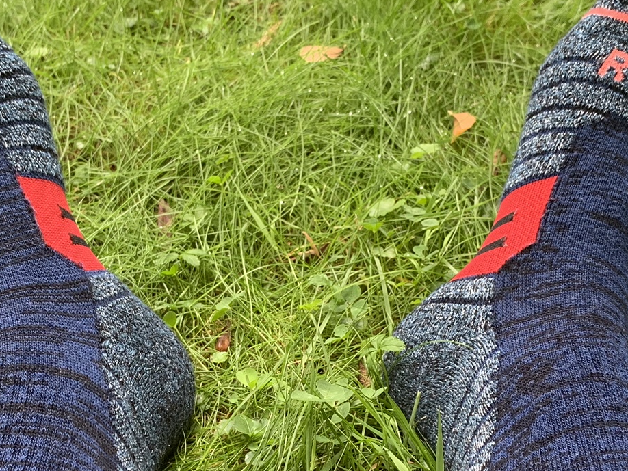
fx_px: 1053
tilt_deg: -41.8
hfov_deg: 33.2
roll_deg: -1.6
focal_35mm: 58
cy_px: 359
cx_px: 287
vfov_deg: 24.9
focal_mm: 4.25
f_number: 1.8
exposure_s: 1/98
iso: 100
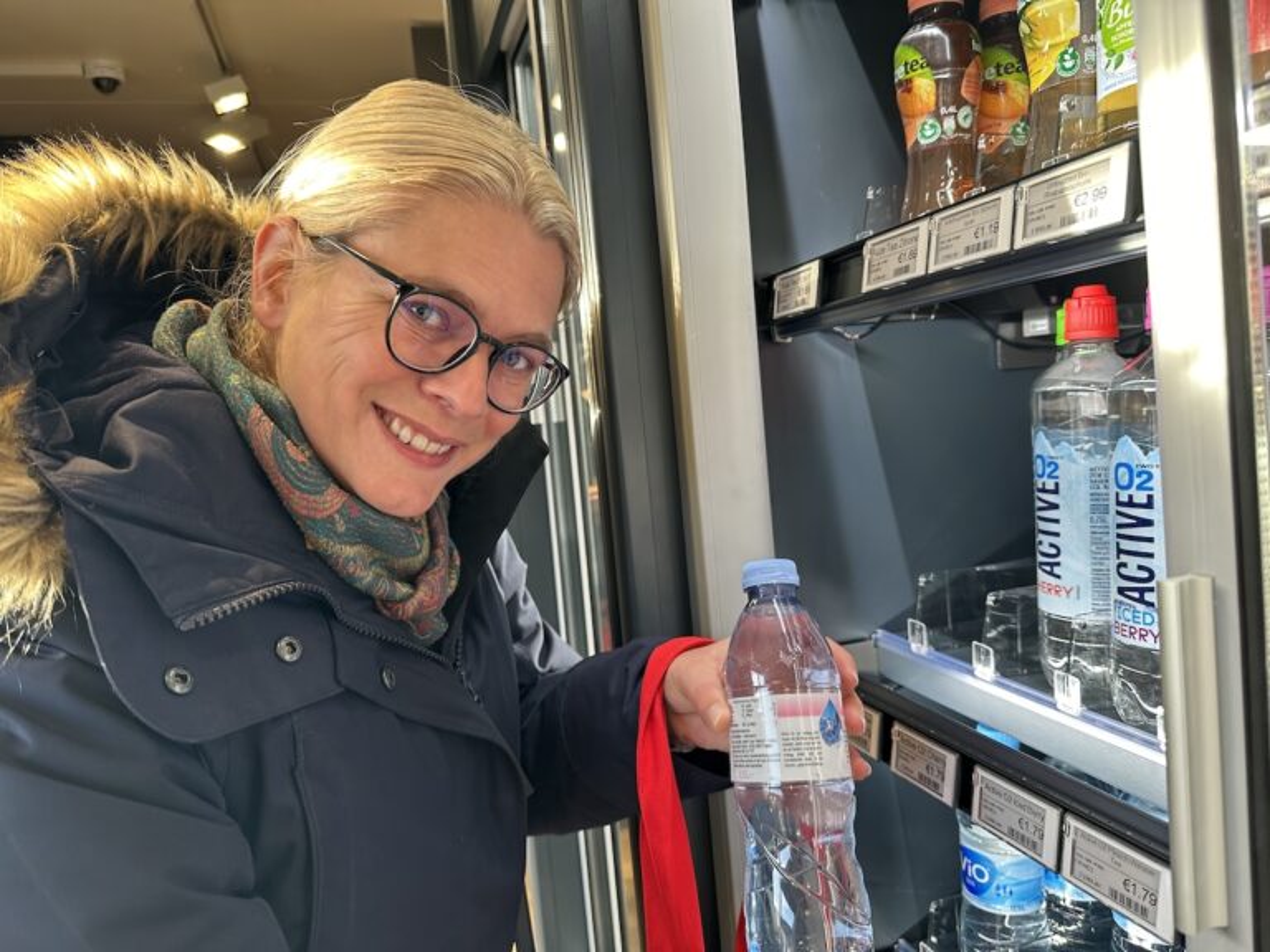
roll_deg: +4.2
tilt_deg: -2.8
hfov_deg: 71.6
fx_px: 881
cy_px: 476
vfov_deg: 56.8
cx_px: 635
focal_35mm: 24
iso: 160
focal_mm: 6.86
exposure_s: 1/121
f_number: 1.78
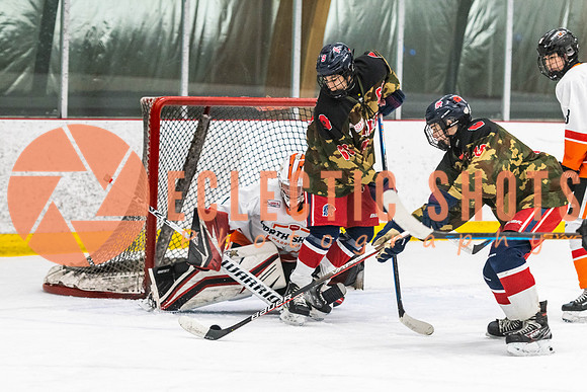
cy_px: 229
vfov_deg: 7.6
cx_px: 269
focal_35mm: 180
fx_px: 2936
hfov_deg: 11.4
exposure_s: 1/640
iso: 1800
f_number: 2.8
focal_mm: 120
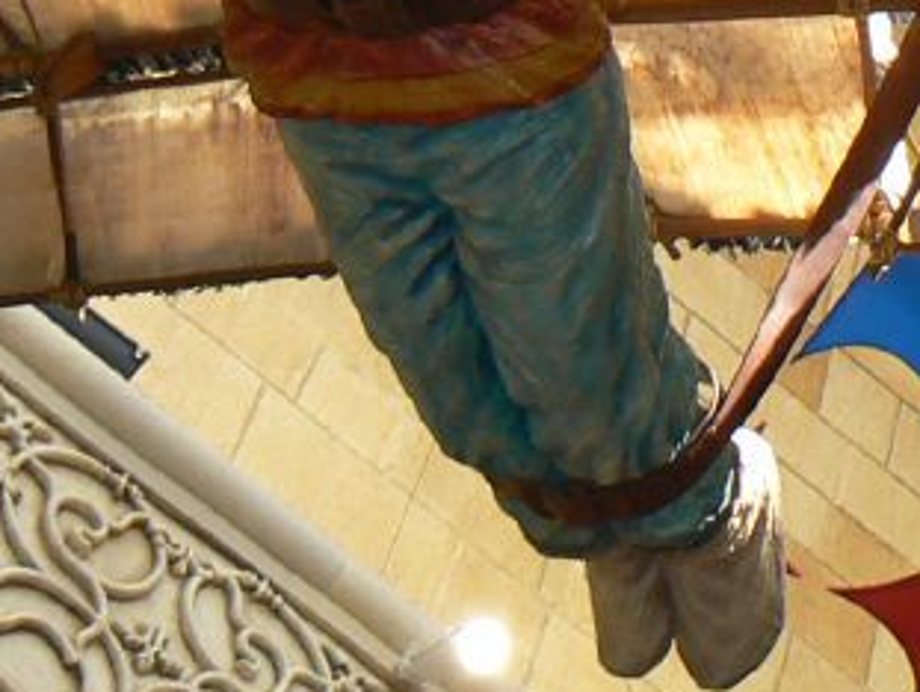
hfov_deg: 13.3
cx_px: 663
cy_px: -379
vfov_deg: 9.7
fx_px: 3938
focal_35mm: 148
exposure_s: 1/50
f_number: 3.2
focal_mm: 6
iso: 80
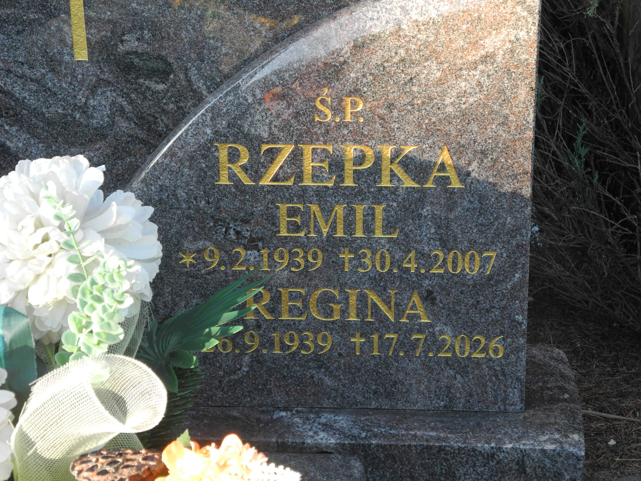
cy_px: 240
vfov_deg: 14.1
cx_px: 320
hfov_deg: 18.7
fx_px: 1944
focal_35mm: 105
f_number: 4.5
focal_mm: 22.5
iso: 100
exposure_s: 1/80
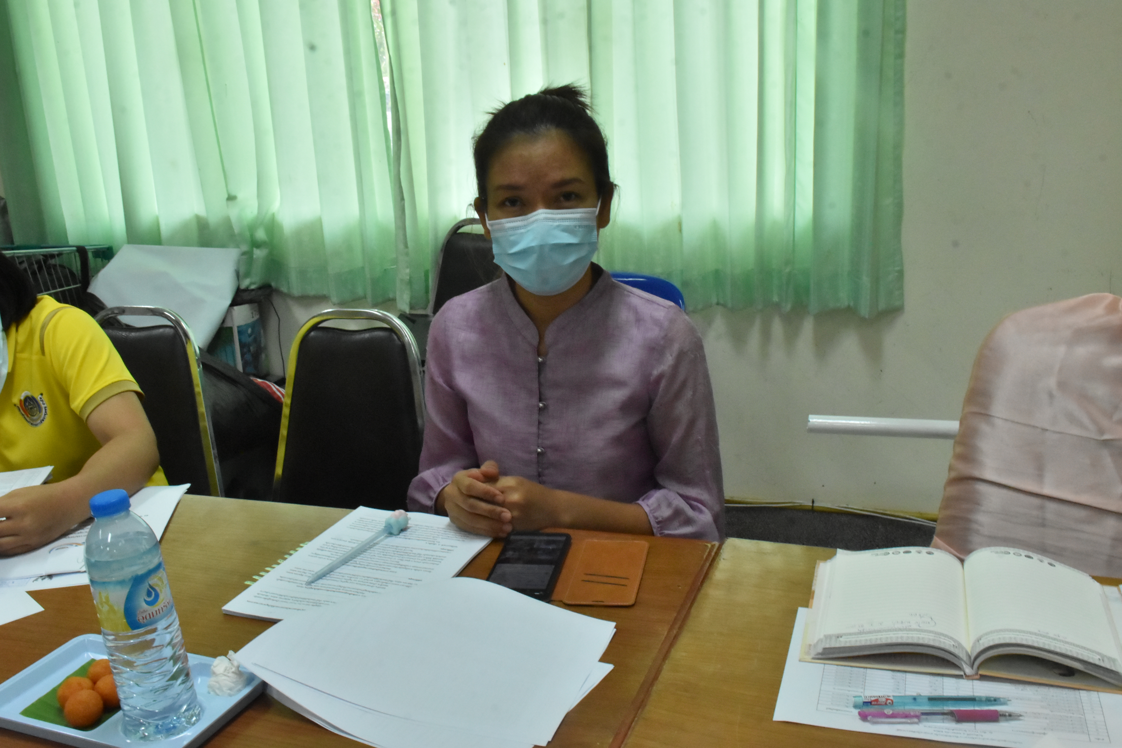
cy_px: 374
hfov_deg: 53.1
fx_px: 1122
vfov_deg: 36.9
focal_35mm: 36
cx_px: 561
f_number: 18
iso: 3200
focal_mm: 24
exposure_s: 1/50
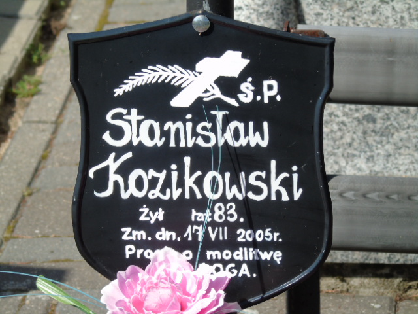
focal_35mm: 278
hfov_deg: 7.1
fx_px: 3357
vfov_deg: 5.3
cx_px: 209
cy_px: 157
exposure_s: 1/320
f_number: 4.9
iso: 80
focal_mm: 50
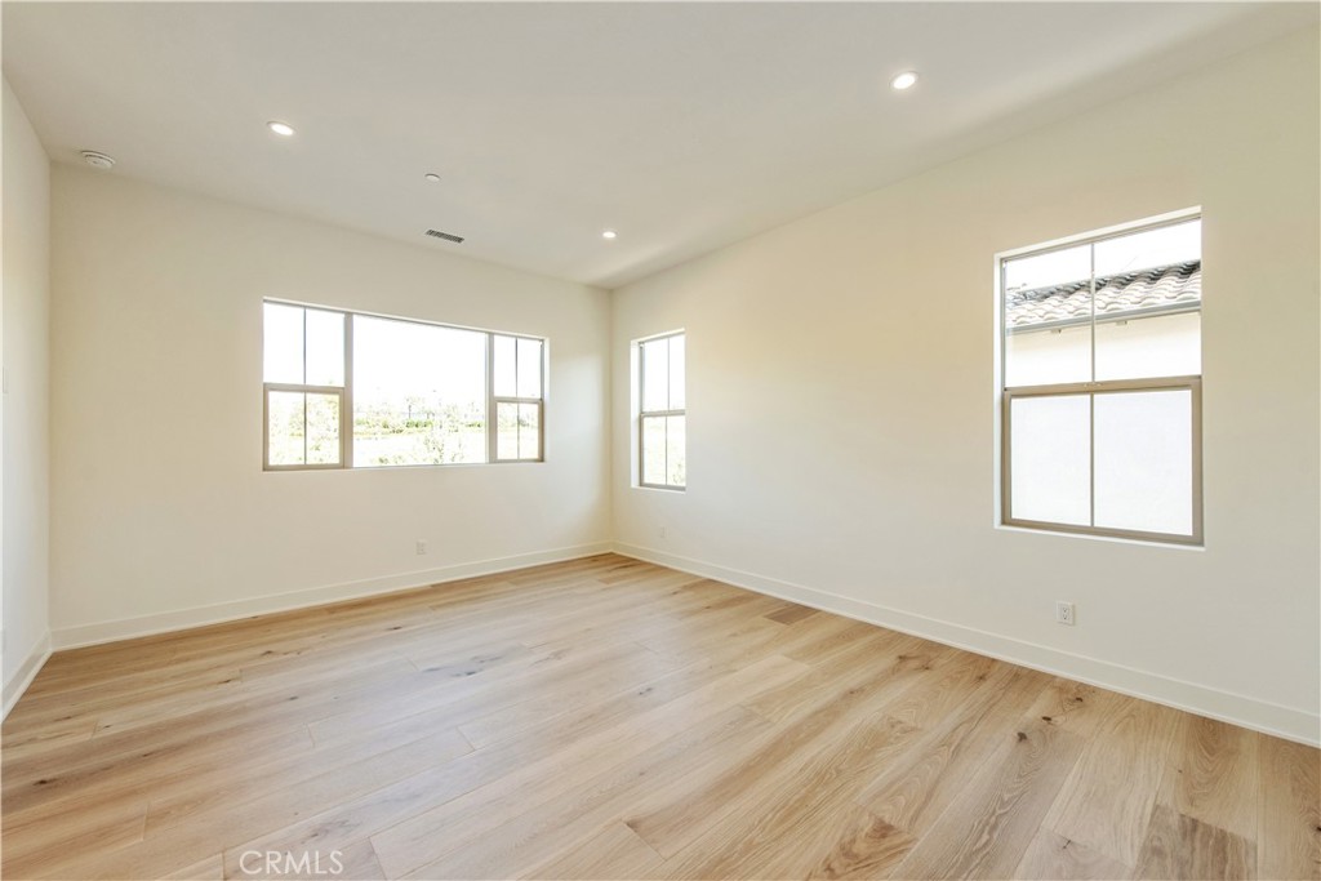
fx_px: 514
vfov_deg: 81.2
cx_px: 660
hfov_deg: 104.2
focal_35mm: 14
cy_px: 440
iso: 220
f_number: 5.6
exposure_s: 1/125
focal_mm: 14
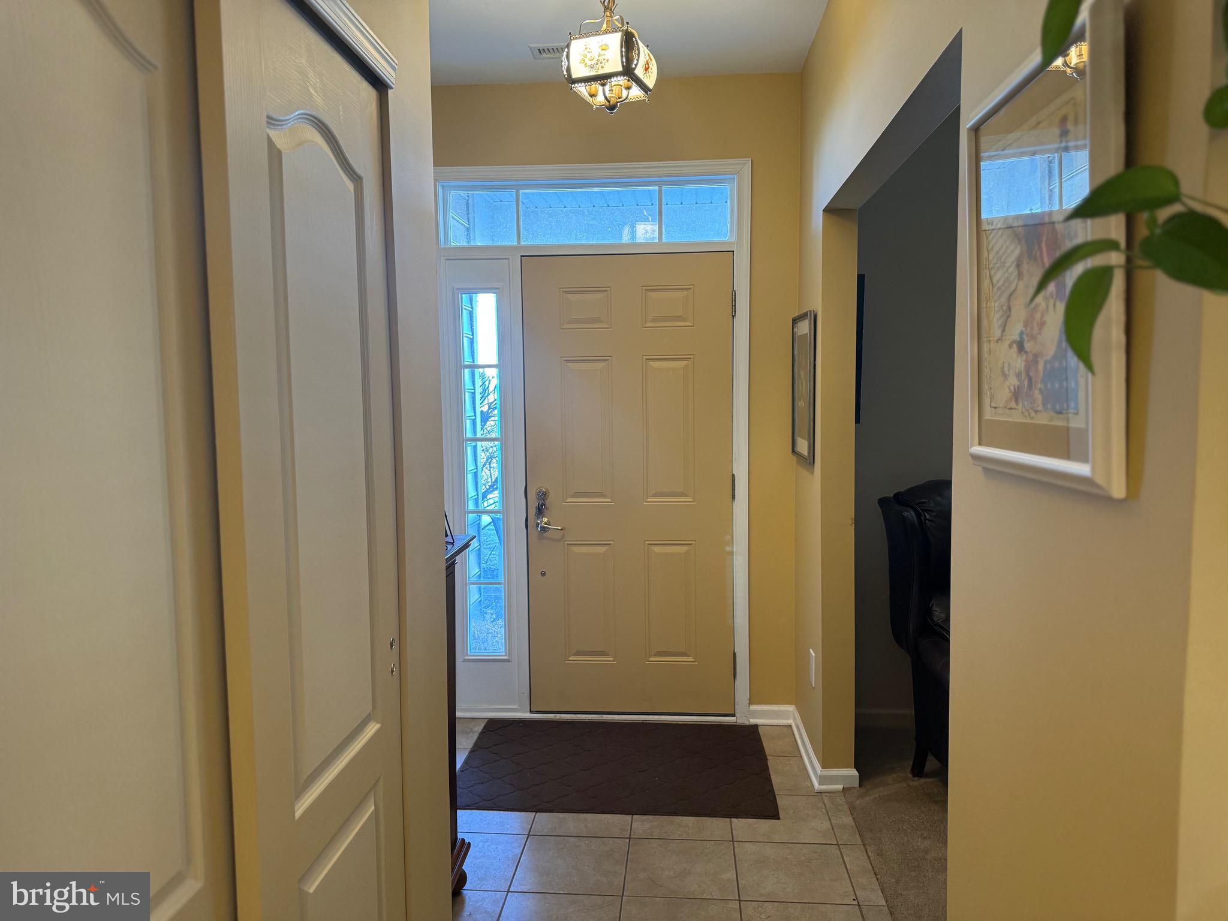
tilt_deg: -4.6
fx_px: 851
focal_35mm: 24
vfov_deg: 56.8
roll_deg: +0.9
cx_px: 614
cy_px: 460
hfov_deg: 71.6
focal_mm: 6.76
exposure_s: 1/60
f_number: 1.78
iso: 200
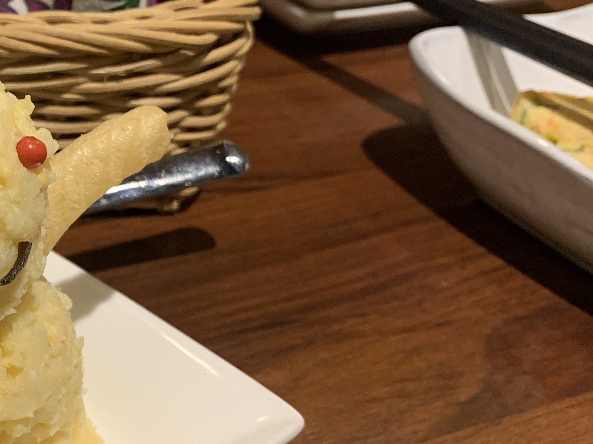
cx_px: -152
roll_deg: -4.2
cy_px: 256
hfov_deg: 24.6
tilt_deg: -32.9
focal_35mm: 70
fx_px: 1199
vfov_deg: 21.0
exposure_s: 1/50
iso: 125
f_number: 1.8
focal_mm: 4.25
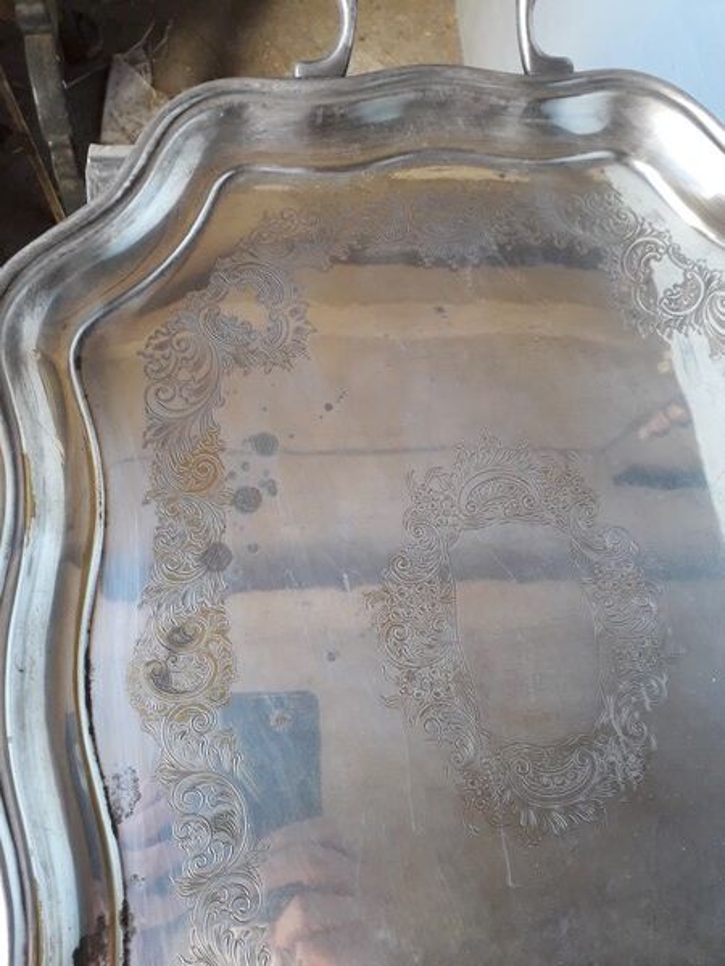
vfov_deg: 65.3
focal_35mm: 27
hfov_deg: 51.4
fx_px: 754
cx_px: 362
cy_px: 483
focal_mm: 3.6
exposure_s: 1/50
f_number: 1.9
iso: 125
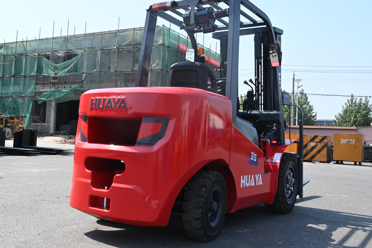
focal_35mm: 39
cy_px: 108
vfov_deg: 34.4
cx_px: 164
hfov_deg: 49.9
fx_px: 399
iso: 2500
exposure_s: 1/1000
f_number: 16
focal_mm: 31.5
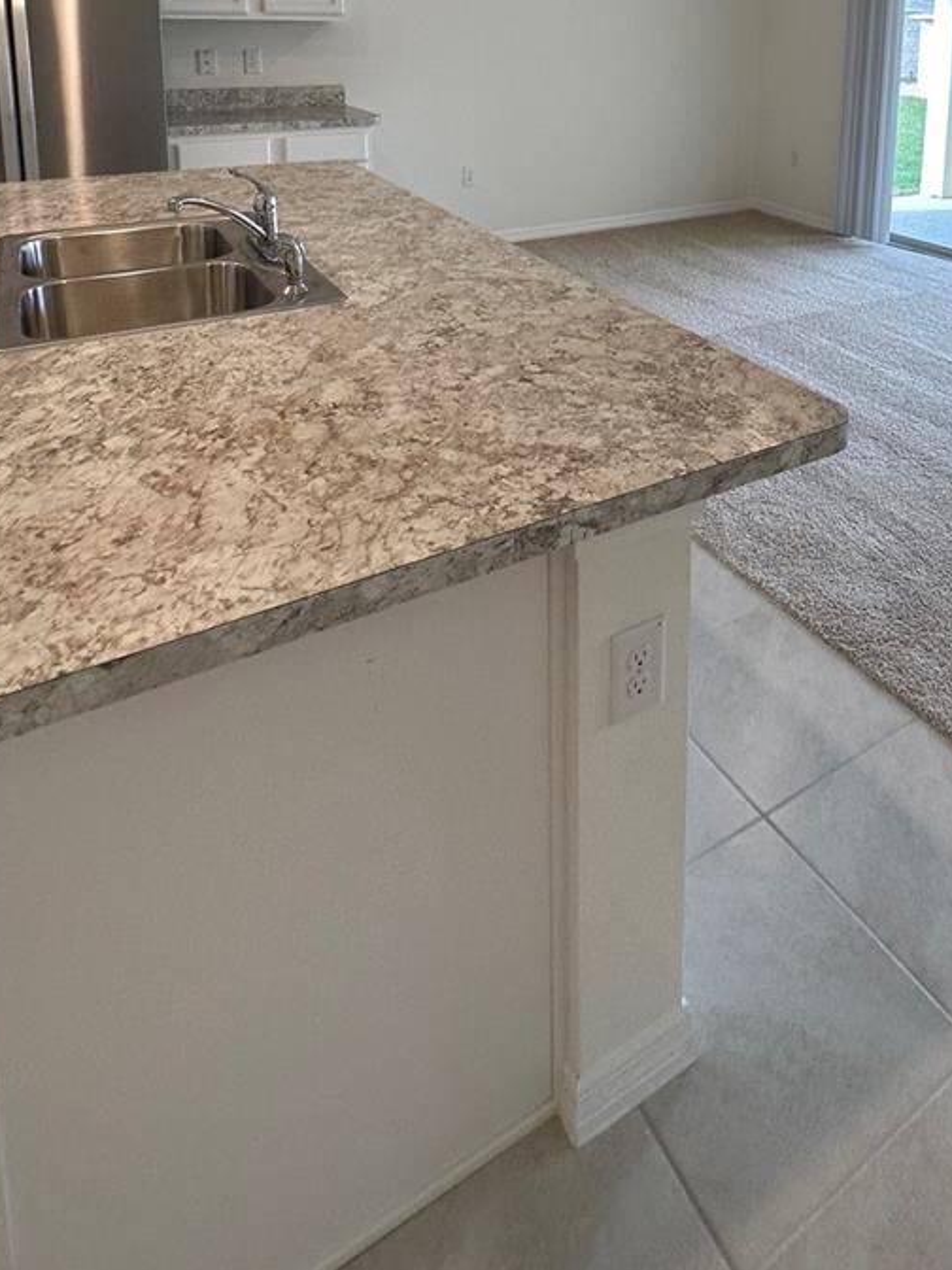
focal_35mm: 25
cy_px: 151
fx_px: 917
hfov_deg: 54.1
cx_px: 614
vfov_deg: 60.0
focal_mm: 2.22
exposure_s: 1/120
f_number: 2.2
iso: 100
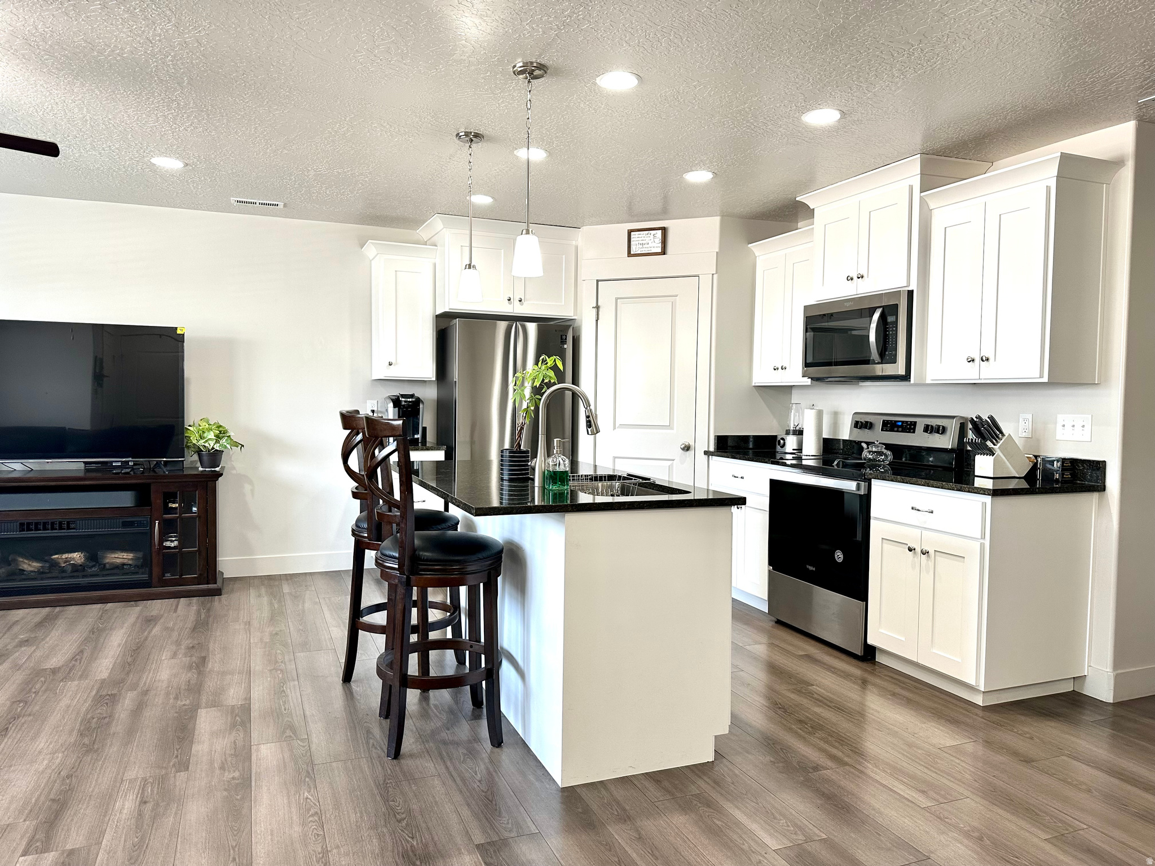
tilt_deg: -2.5
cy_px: 433
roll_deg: -0.7
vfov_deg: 56.8
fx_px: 801
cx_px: 578
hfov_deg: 71.6
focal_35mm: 24
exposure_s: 1/120
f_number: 1.78
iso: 160
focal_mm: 6.86
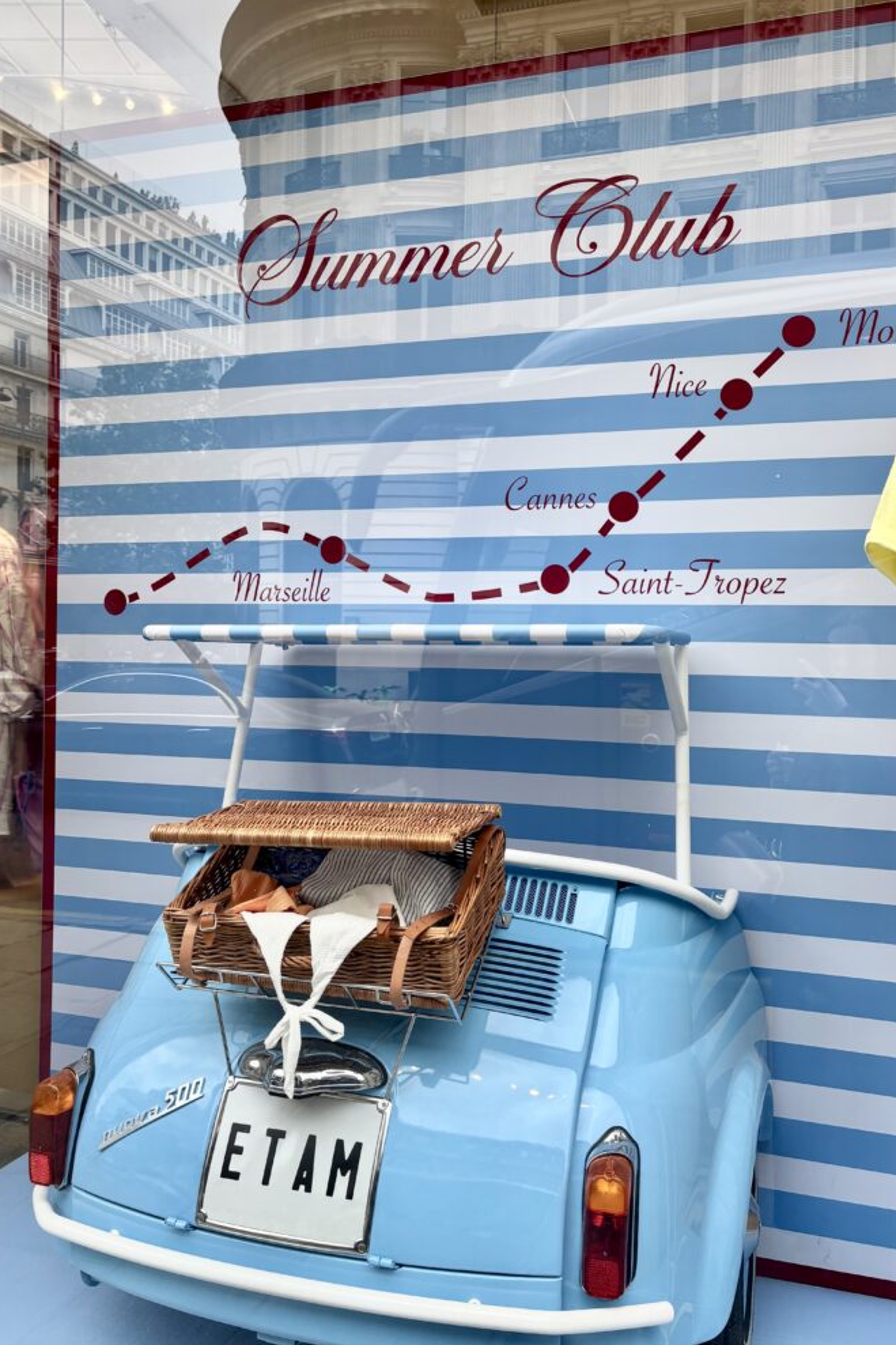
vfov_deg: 65.5
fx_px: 1046
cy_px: 650
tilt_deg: -0.7
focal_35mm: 28
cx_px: 484
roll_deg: -0.5
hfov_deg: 46.3
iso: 50
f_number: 1.6
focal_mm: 5.96
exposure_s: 1/670
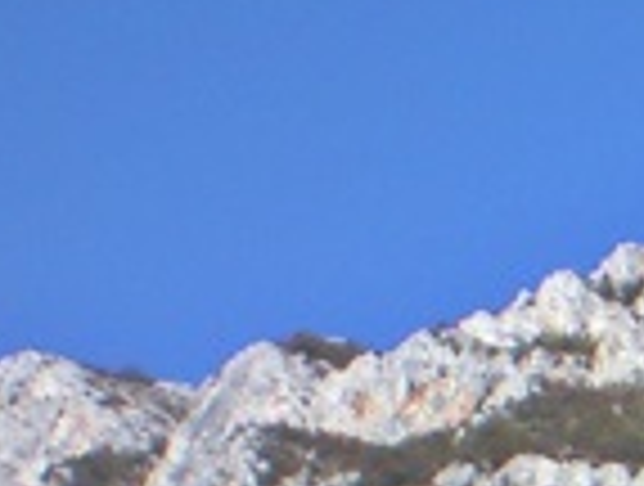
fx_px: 3954
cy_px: 1071
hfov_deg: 8.3
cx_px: 1680
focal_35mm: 212
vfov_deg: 6.7
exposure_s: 1/358
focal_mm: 6.3
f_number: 4.6
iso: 64
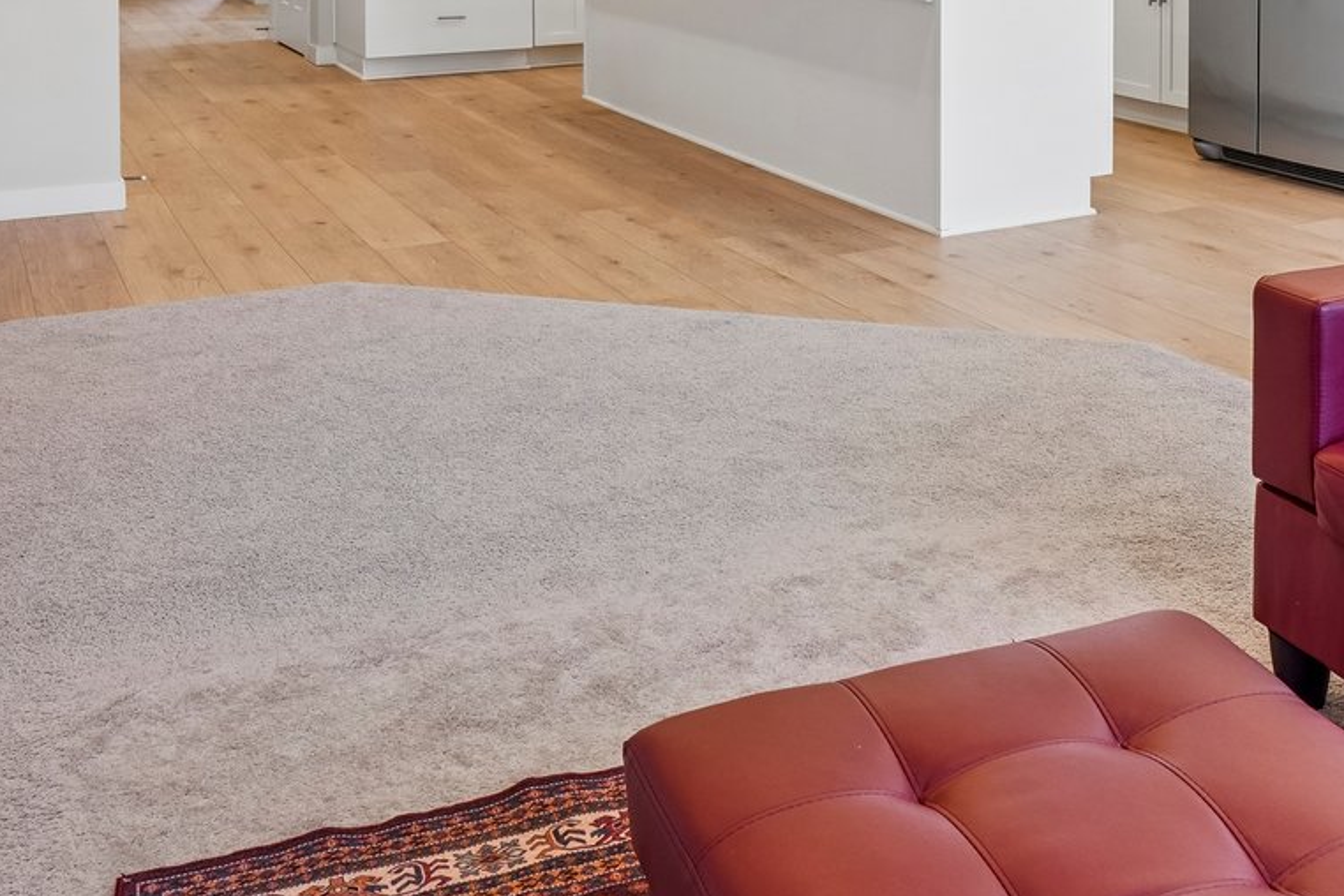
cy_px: -179
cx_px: 892
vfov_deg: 27.4
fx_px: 1605
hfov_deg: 44.8
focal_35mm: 43
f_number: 9
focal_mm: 16
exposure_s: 1/25
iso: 400
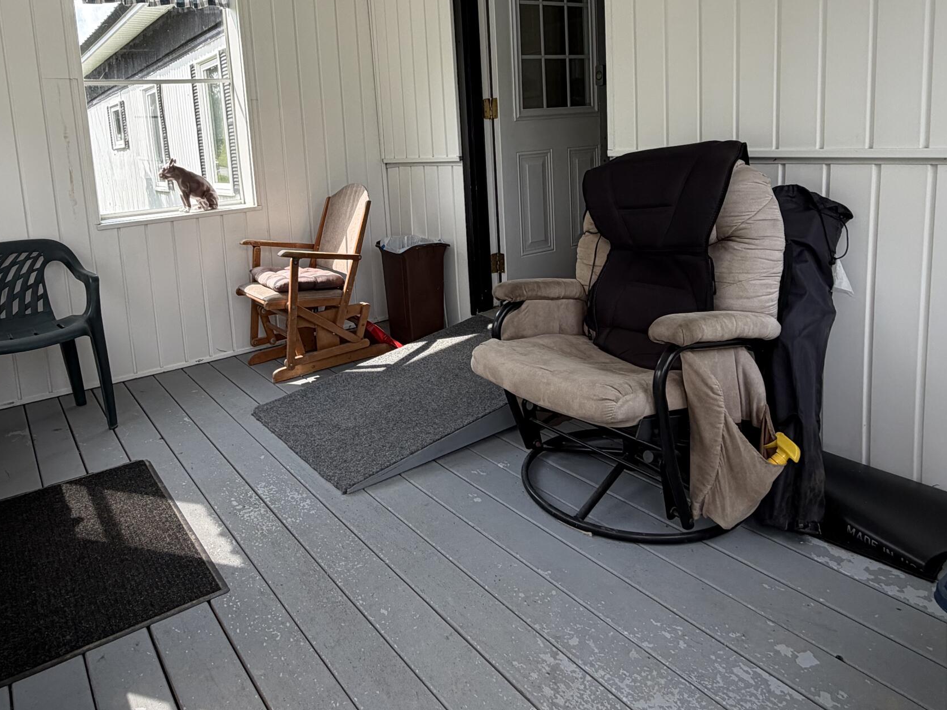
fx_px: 684
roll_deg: +2.6
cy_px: 228
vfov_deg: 53.6
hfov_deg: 68.9
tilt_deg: -8.0
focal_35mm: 25
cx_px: 396
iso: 40
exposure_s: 1/254
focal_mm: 2.22
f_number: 2.2
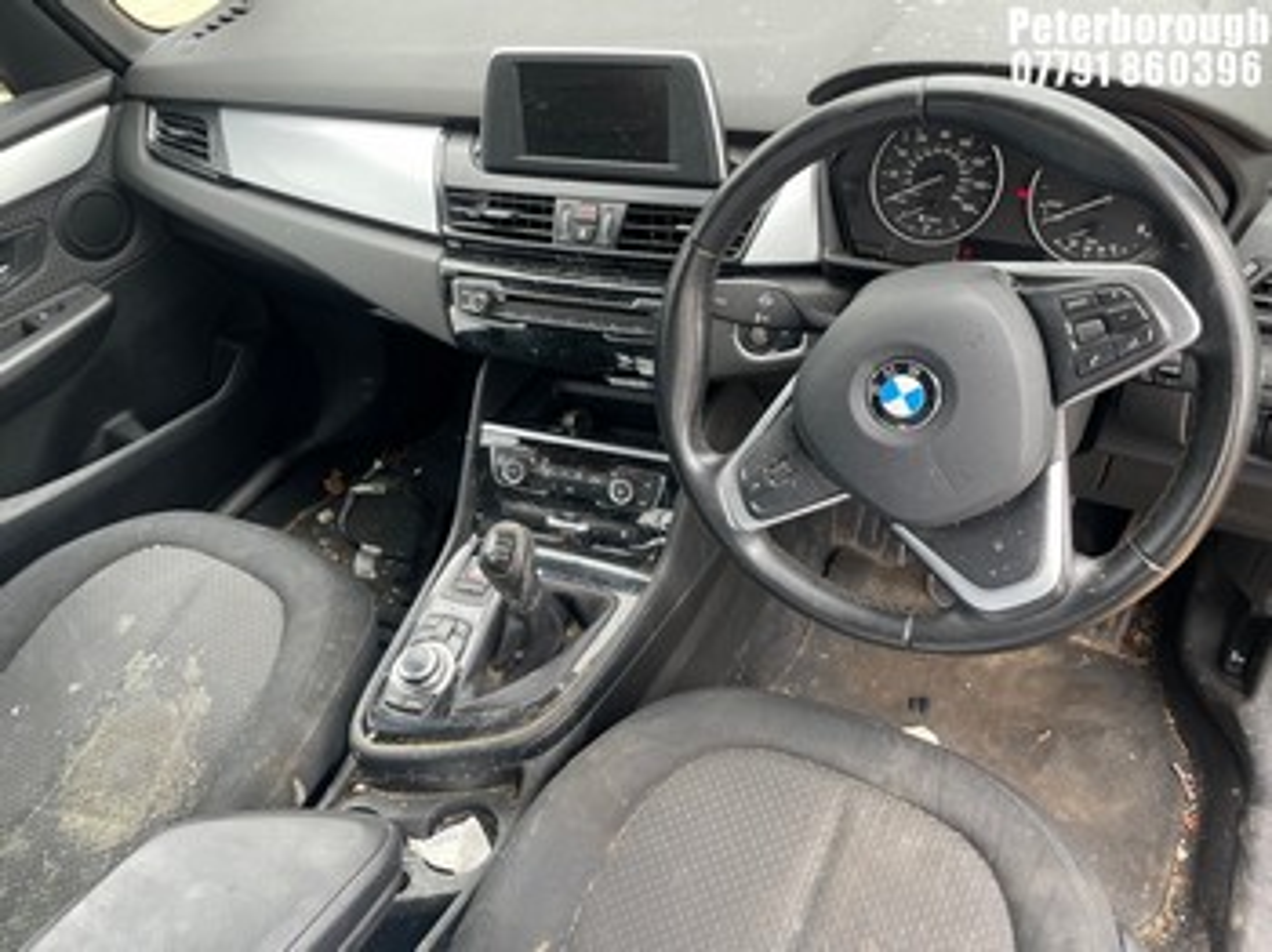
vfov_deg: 53.0
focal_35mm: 26
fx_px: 955
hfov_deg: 67.3
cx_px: 636
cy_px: 476
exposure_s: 1/121
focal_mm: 4.2
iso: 64
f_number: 1.6
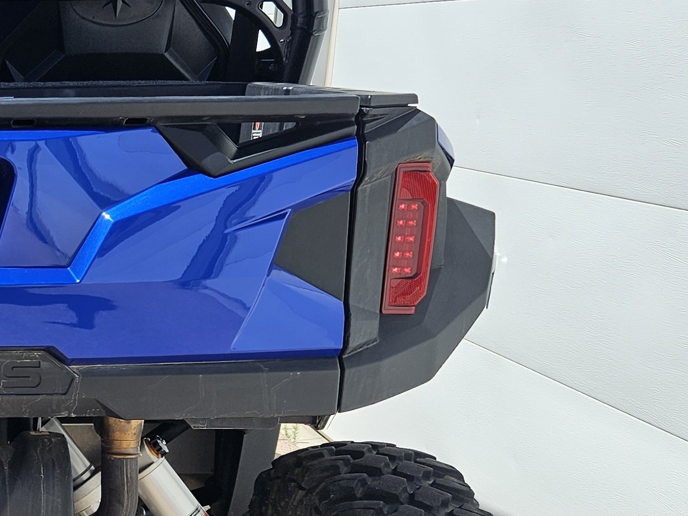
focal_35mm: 68
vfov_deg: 21.6
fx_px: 1352
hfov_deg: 26.0
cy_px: 315
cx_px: -101
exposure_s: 1/1391
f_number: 1.8
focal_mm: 5.4
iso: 25
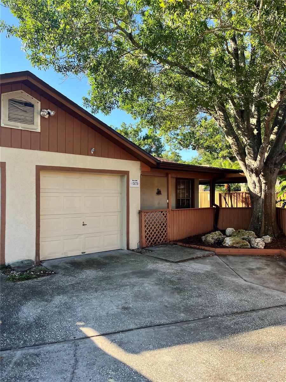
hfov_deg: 53.1
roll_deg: +0.3
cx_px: 143
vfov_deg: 67.3
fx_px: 286
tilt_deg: +0.4
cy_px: 191
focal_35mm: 26
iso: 50
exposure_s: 1/534
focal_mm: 5.1
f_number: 1.6
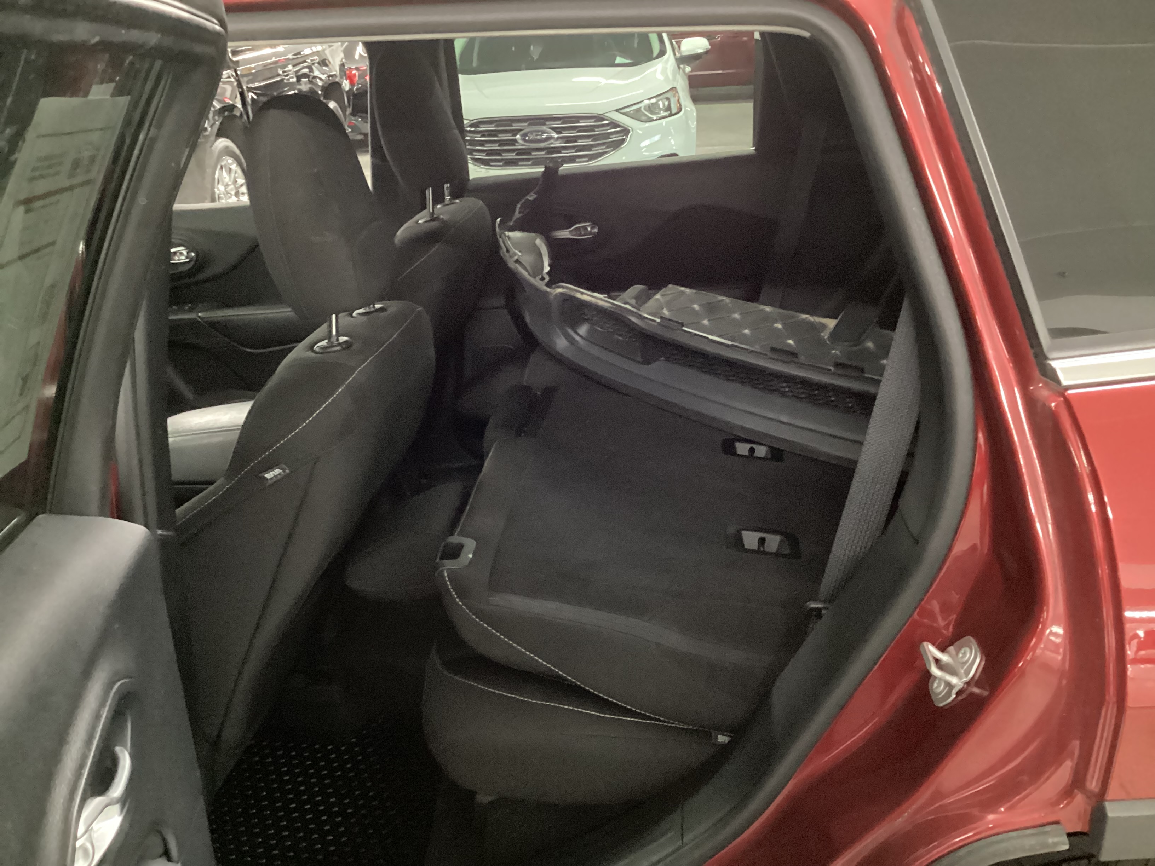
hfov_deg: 58.4
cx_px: 578
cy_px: 433
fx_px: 1034
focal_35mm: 31
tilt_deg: -24.2
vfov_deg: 45.4
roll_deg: +1.2
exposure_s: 1/17
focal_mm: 3.3
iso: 640
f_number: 2.4
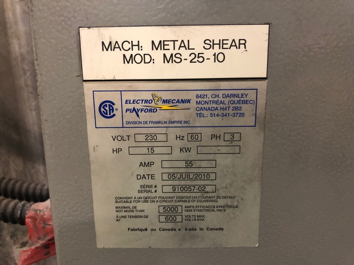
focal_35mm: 28
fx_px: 286
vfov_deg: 49.7
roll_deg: +1.8
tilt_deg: -12.2
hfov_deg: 63.4
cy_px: 132
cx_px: 177
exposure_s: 1/15
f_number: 1.8
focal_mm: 3.99
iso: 100
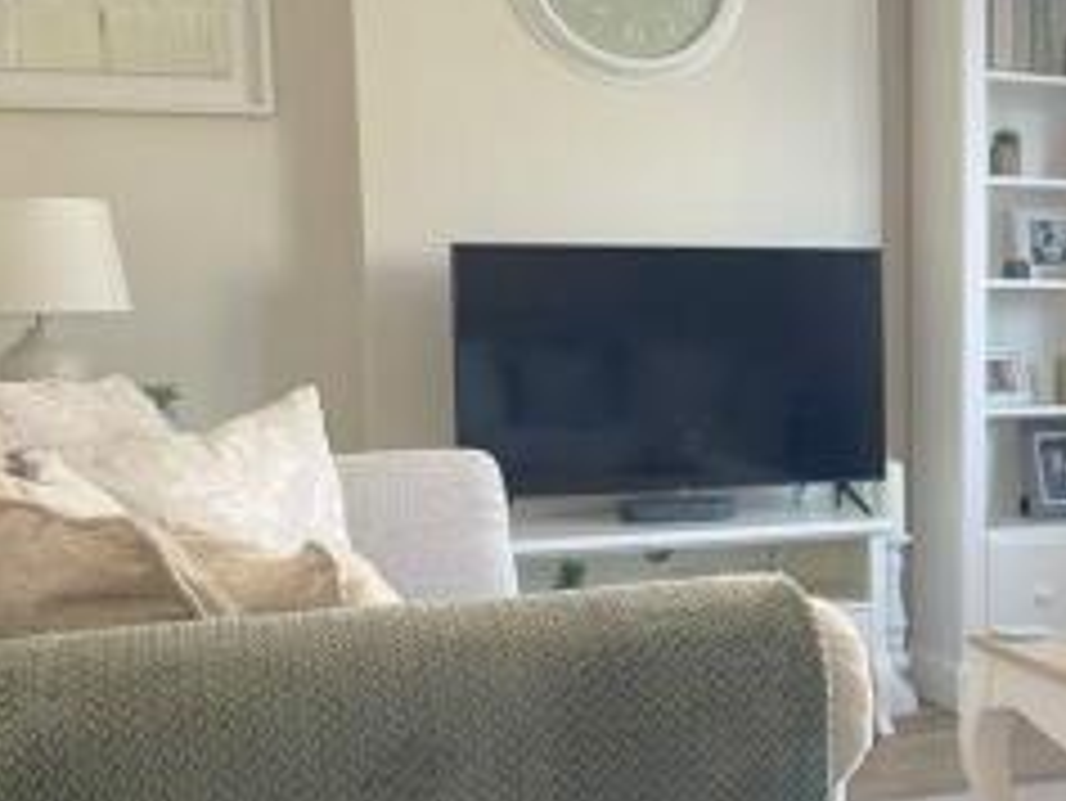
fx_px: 1972
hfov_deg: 27.8
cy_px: 457
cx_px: 1158
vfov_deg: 22.9
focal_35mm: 64
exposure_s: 1/60
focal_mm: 4.2
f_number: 1.6
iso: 200
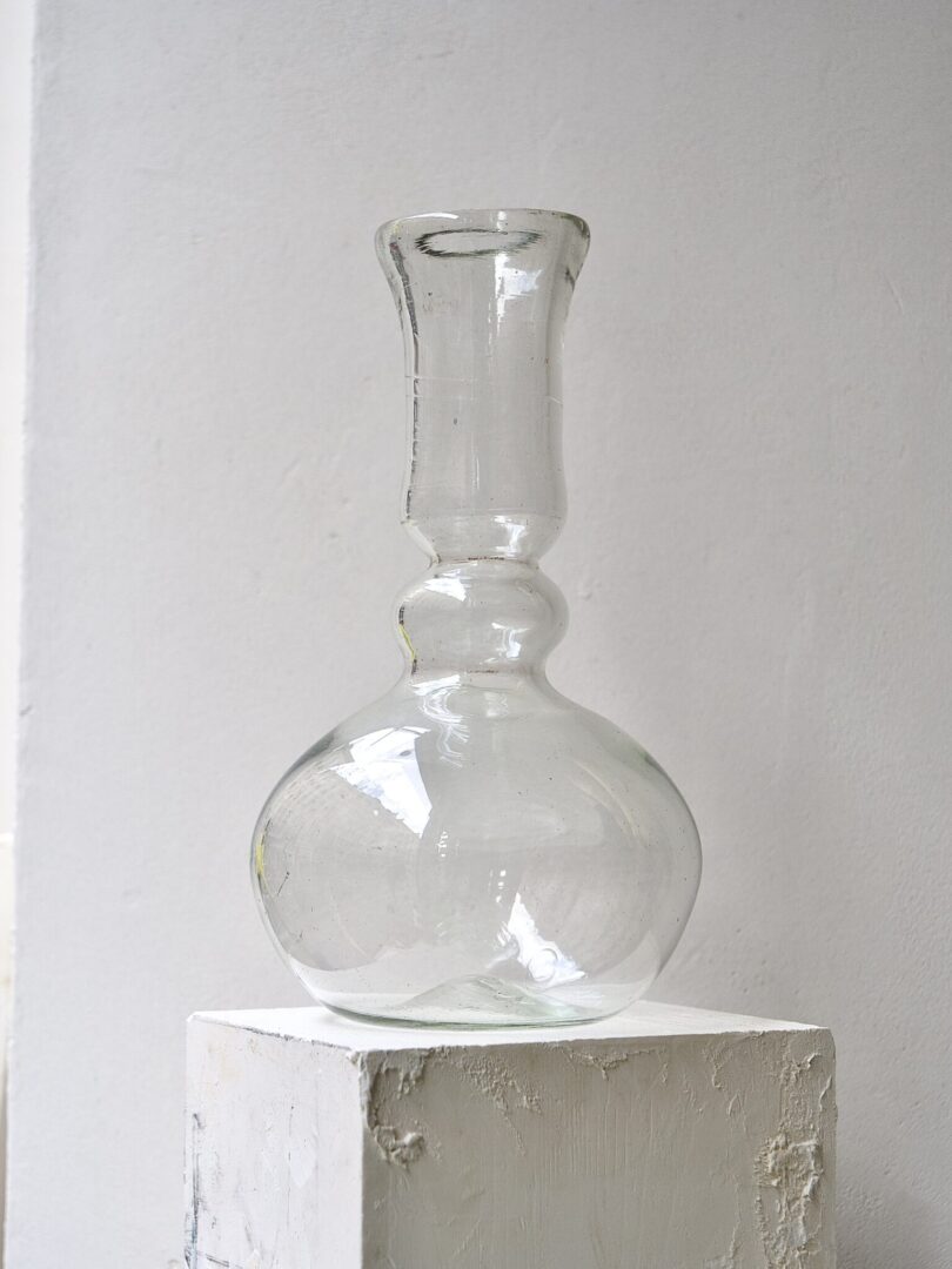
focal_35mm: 72
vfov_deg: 27.0
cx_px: 476
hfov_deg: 20.4
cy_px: 634
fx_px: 2640
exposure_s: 1/160
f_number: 4.5
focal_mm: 36
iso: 200
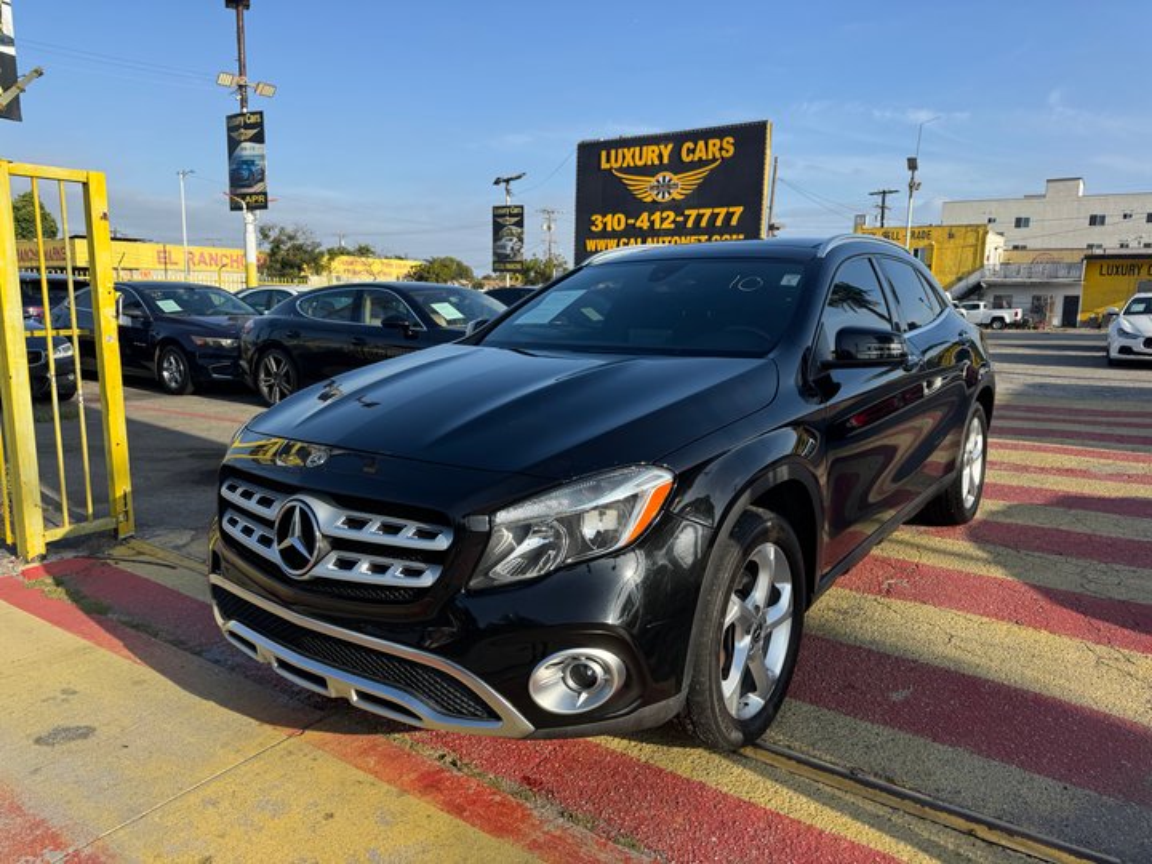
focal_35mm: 24
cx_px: 576
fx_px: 799
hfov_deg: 71.6
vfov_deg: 56.8
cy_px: 432
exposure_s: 1/2604
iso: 80
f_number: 1.78
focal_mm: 6.76
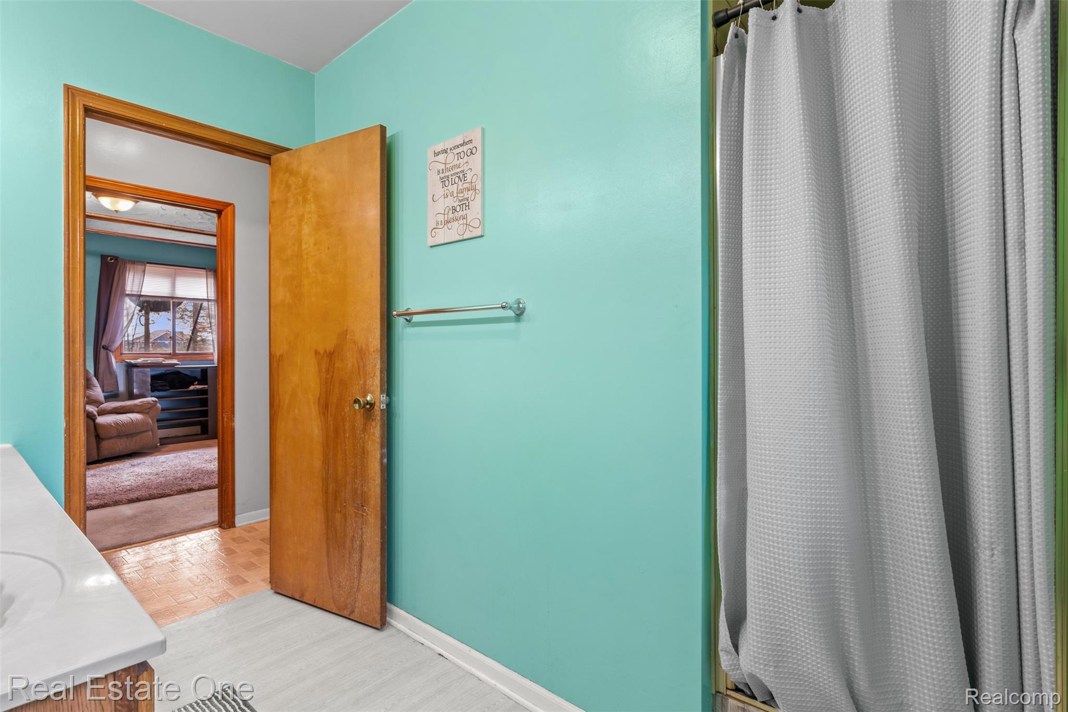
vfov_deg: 70.4
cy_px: 356
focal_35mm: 17
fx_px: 504
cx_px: 534
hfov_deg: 93.3
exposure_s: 1.3
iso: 100
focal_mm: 17
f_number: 9
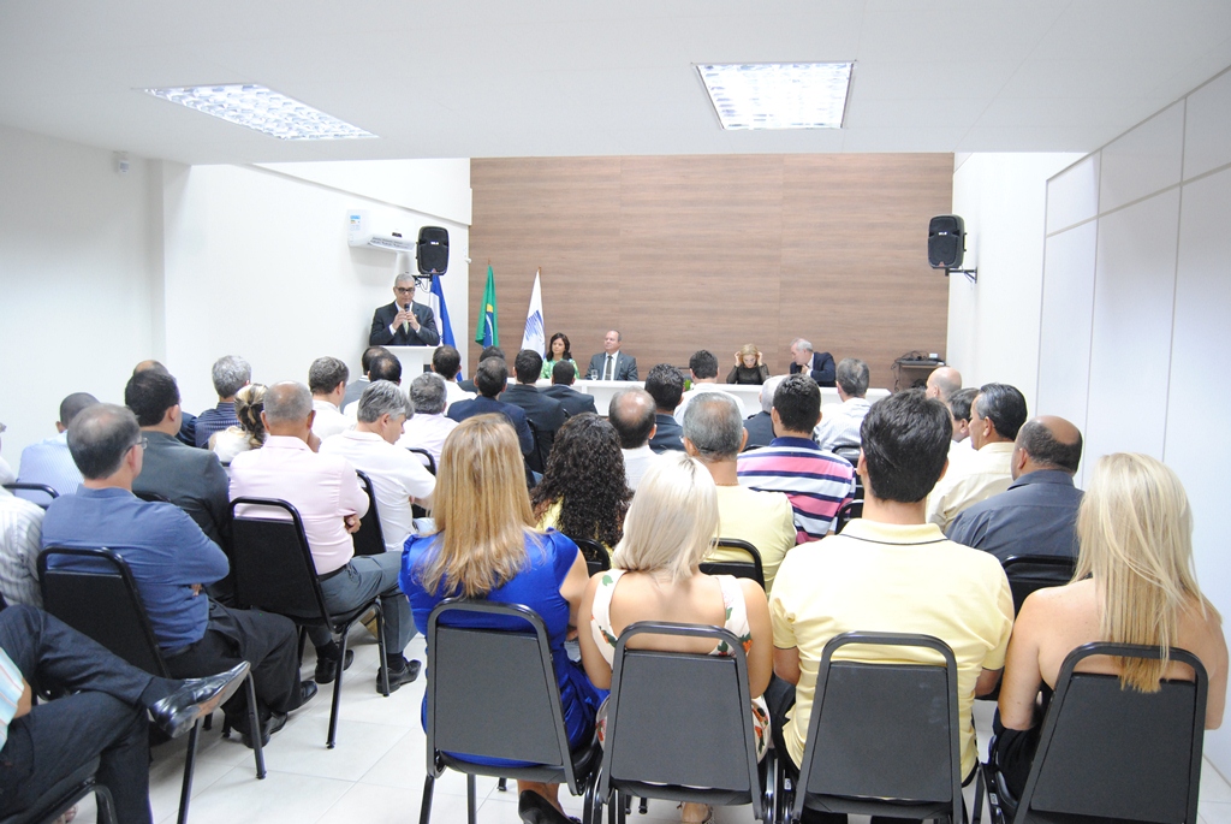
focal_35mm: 27
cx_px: 616
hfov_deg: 67.3
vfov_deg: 48.0
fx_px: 924
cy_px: 412
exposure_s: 1/30
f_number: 4
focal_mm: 18
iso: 800
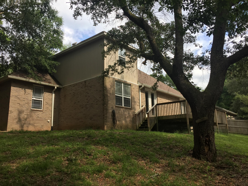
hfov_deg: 61.7
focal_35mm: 29
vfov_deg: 48.2
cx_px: 124
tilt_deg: +13.9
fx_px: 208
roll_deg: +0.0
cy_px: 93
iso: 32
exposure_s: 1/879
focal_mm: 4.15
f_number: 2.2
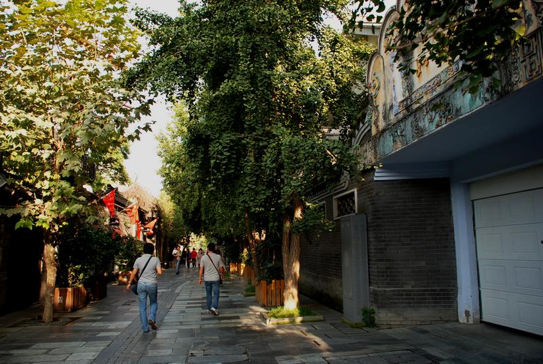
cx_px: 272
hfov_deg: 67.3
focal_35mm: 27
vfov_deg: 48.1
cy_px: 182
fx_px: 408
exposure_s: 1/50
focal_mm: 18
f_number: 4
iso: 100
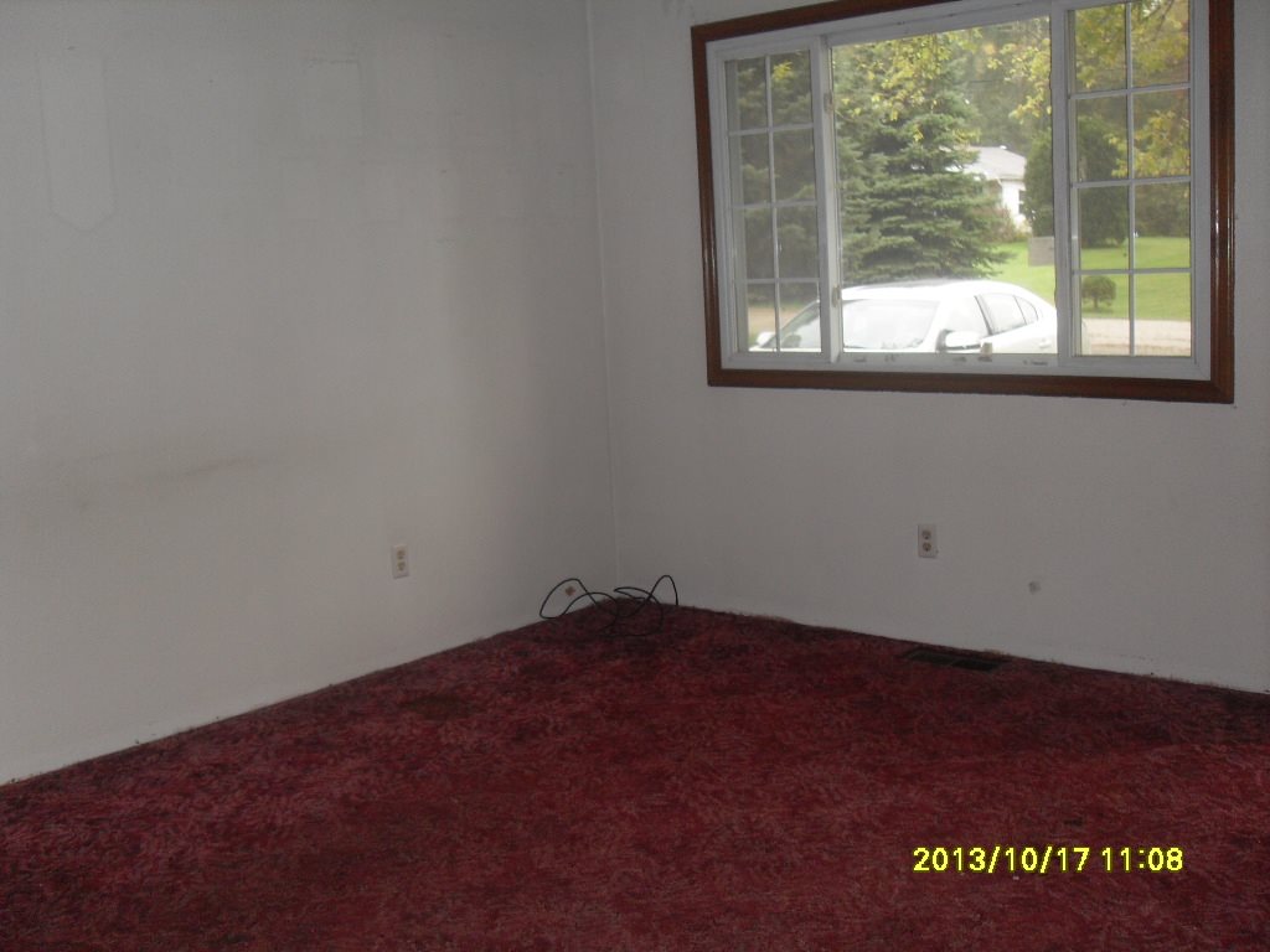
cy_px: 476
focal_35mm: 37
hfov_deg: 50.1
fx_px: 1357
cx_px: 635
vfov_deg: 38.7
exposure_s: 1/45
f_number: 2.8
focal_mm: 6.3
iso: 100
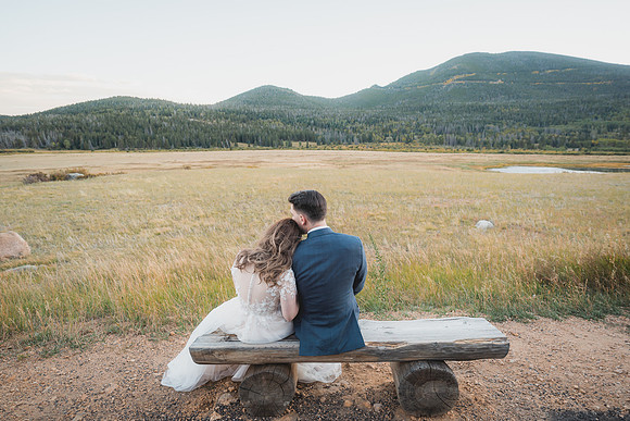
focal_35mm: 18
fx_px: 323
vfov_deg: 66.2
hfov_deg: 88.7
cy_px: 210
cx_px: 315
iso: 125
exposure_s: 1/60
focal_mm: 18
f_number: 2.8
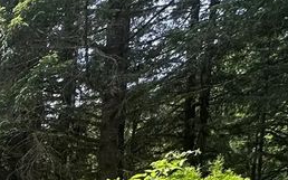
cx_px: -239
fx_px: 463
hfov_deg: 21.4
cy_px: 314
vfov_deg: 18.0
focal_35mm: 59
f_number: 2.2
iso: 40
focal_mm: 2.22
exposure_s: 1/188
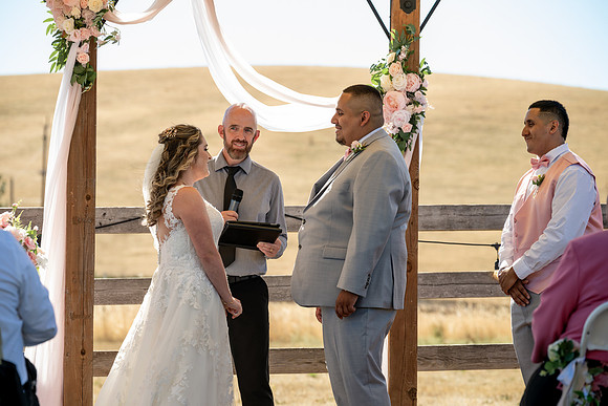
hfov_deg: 13.7
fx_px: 2534
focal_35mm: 150
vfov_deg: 9.2
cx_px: 304
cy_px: 203
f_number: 5
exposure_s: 1/400
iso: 250
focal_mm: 150
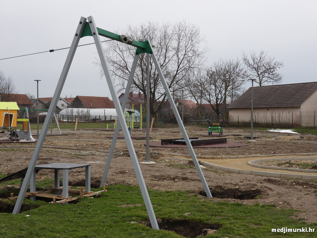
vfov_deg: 29.1
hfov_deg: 38.2
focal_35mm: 50
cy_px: 119
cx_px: 158
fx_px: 458
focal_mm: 9
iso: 100
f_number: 3.2
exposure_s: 1/500
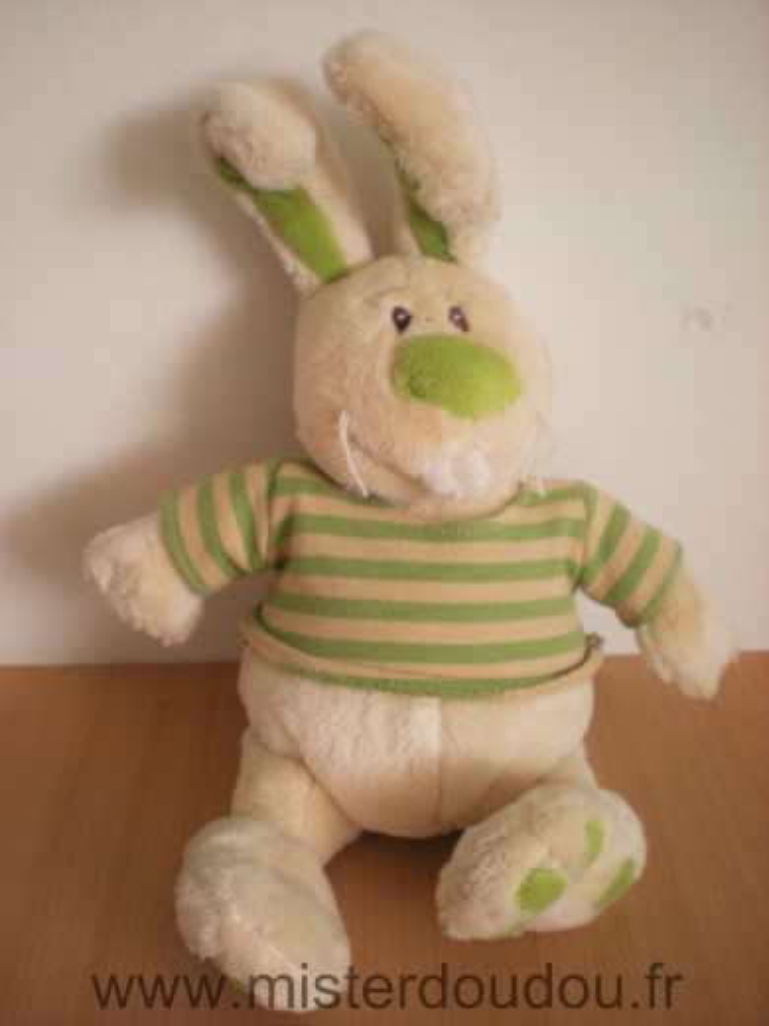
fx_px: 1126
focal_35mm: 38
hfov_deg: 37.7
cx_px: 384
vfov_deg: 49.0
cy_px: 513
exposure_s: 1/55.1
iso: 97
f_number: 3.1
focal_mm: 6.3
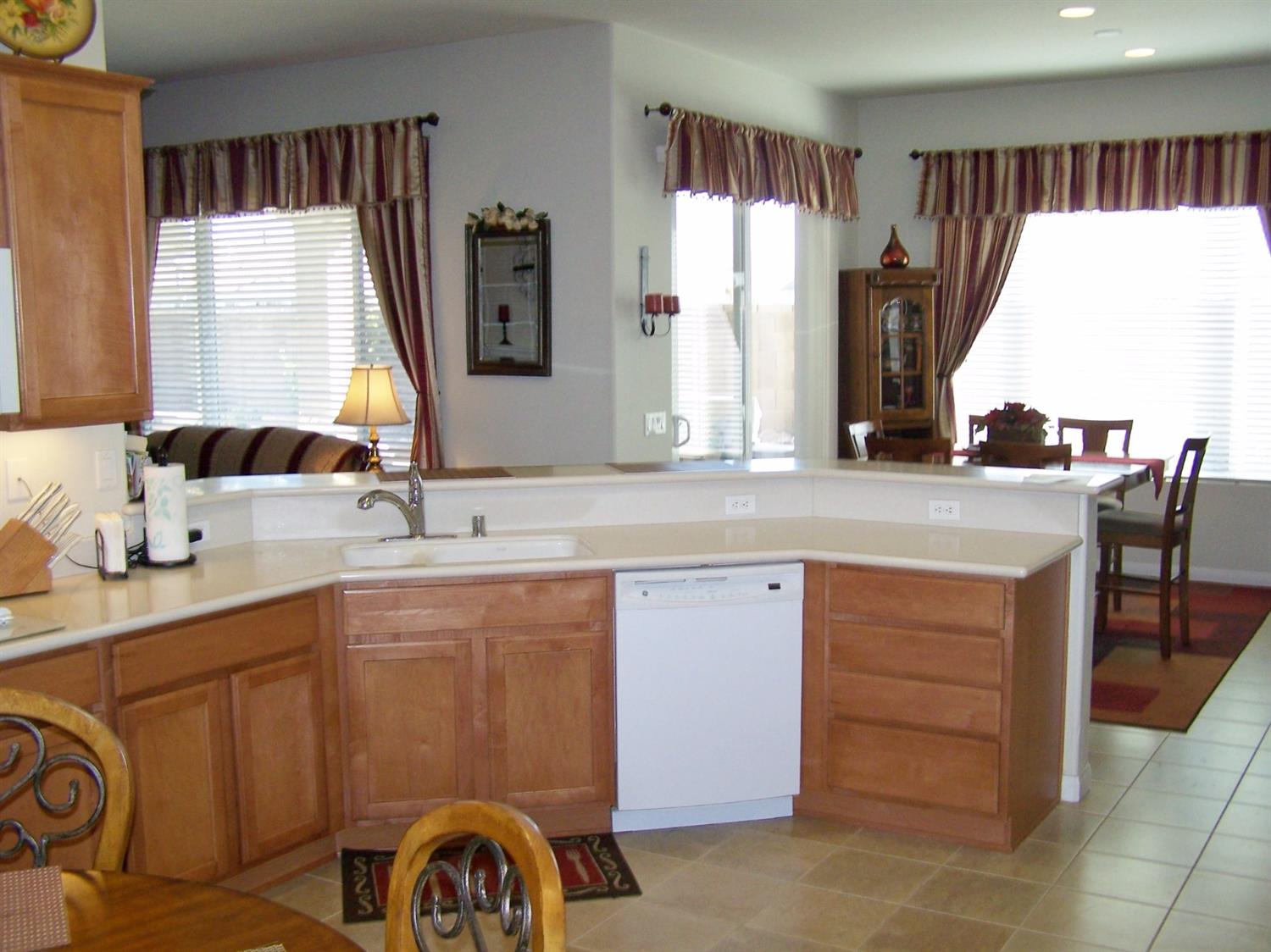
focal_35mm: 38
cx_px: 636
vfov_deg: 37.7
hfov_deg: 49.0
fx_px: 1395
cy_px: 476
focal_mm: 6.3
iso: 80
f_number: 2.8
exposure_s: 1/50
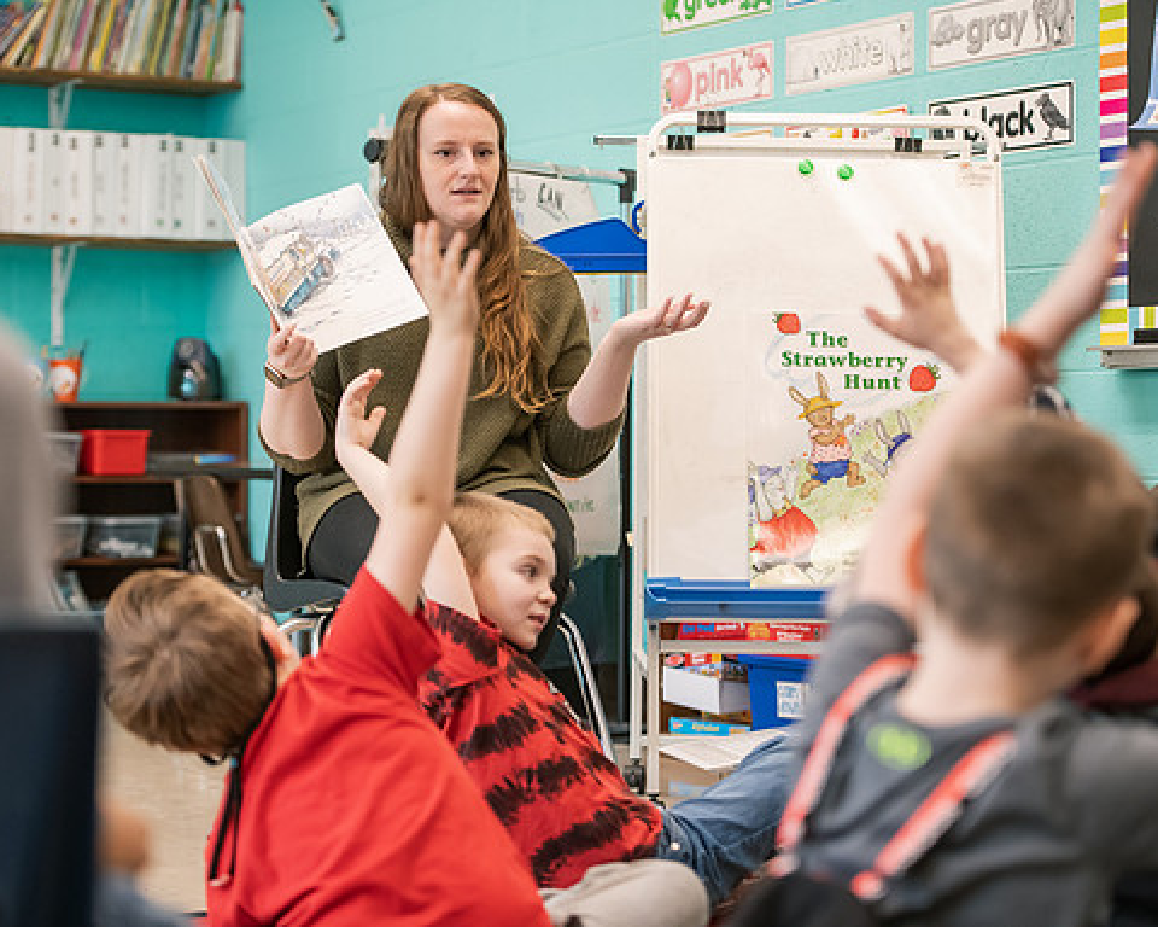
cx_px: 497
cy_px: 465
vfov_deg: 16.5
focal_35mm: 93
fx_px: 3187
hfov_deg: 20.6
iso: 1600
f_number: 3.2
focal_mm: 82
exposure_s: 1/160
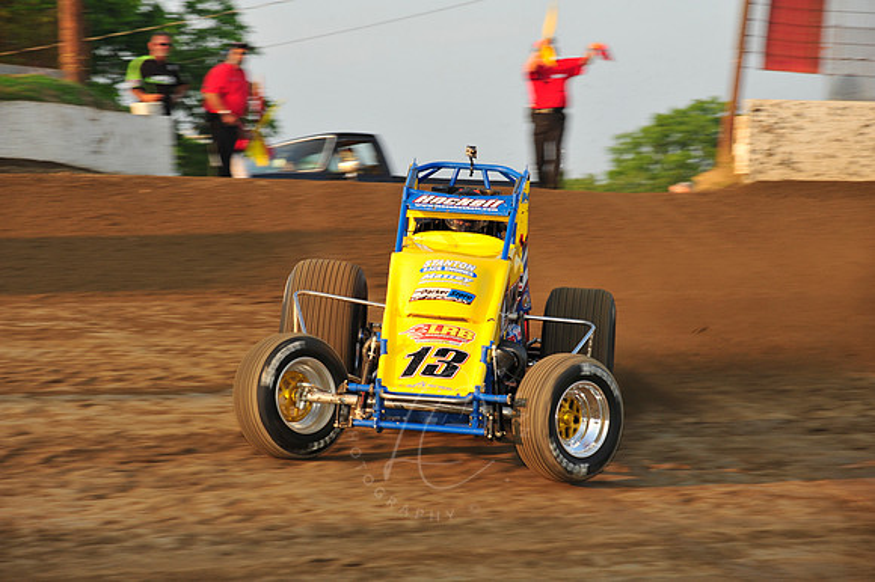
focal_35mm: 155
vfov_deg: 8.8
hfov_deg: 13.3
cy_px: 291
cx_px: 438
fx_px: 3765
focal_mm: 155
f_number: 8
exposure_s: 1/320
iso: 400
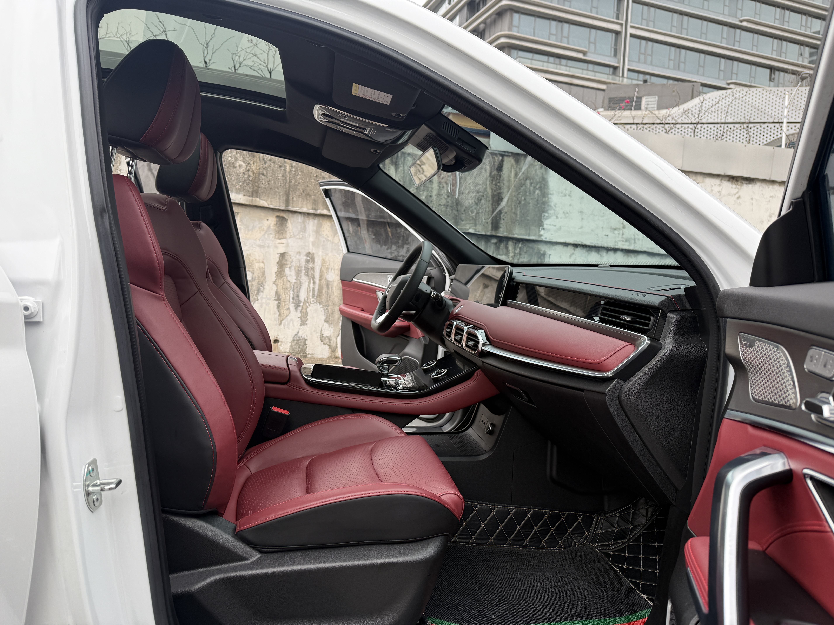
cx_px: 417
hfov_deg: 71.6
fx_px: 578
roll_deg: -2.2
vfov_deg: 56.8
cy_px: 312
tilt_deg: -2.9
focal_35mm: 24
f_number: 1.78
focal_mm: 6.76
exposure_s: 1/467
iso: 100
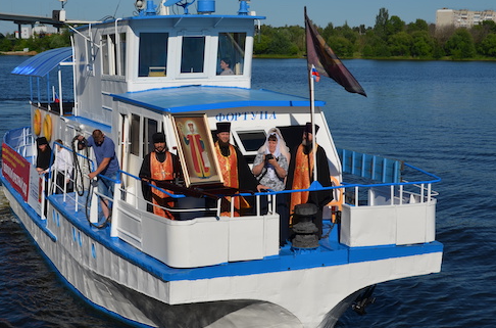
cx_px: 227
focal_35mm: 63
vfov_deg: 21.4
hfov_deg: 32.0
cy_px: 189
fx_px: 865
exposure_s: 1/320
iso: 100
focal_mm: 34
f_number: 9
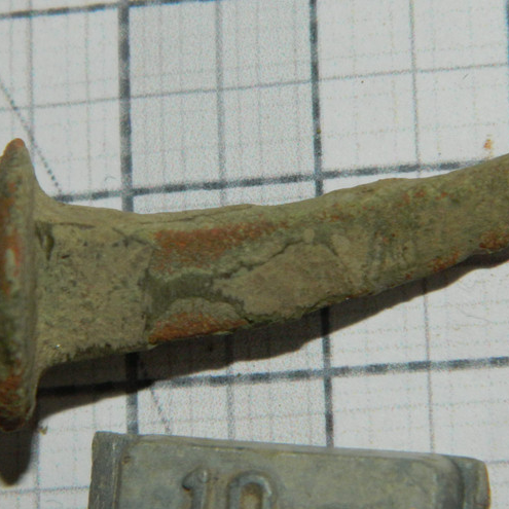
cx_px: 241
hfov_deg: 10.9
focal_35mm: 160
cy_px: 230
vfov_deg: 10.9
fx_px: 2662
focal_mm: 15.1
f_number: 11.9
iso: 200
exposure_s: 1/50
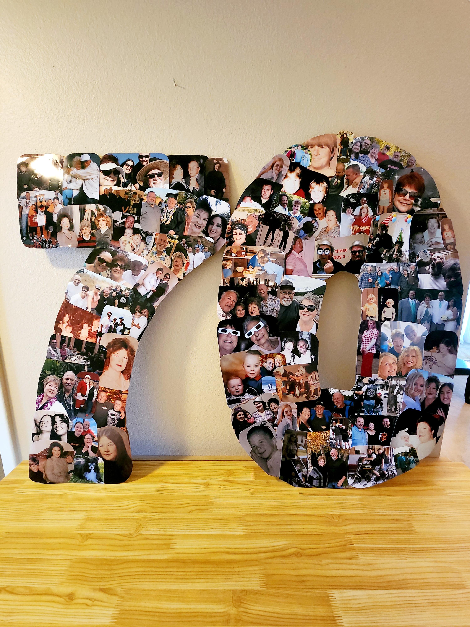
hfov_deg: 89.9
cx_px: 235
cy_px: 314
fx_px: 235
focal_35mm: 13
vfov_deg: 106.2
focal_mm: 2.2
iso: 1000
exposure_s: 1/24
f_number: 2.2
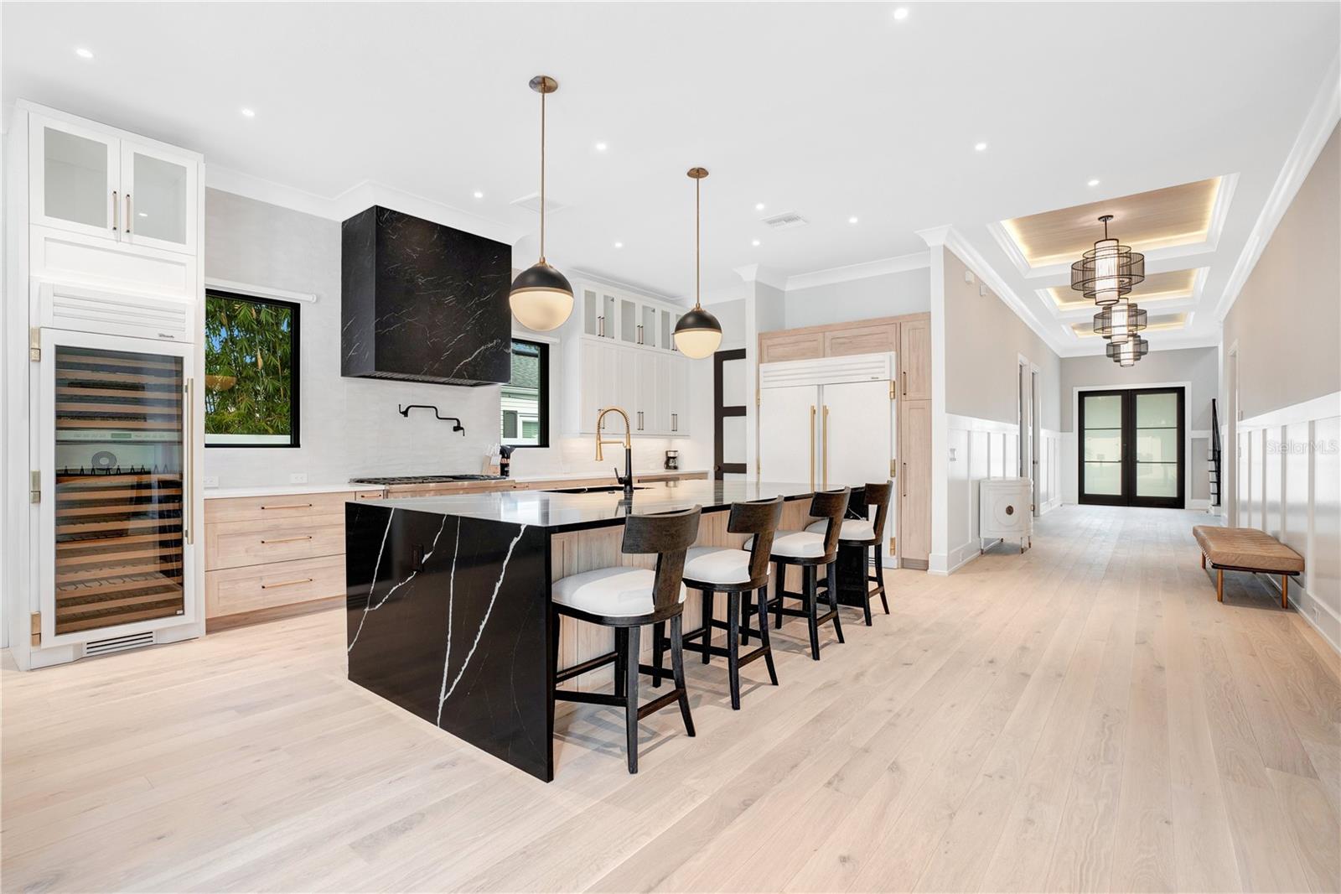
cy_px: 447
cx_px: 670
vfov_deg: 73.7
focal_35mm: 16
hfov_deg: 96.7
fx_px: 596
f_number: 8
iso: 500
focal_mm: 16
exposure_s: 1/15
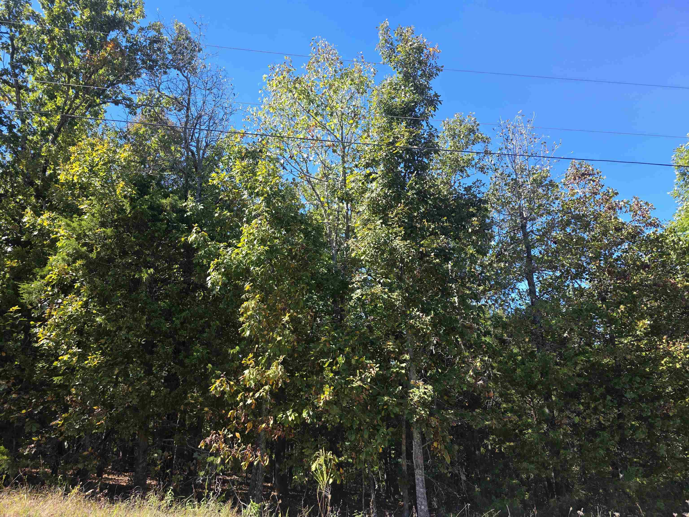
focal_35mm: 23
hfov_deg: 73.9
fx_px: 458
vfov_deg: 58.9
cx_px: 344
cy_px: 258
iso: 32
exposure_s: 1/359
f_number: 1.7
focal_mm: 6.3
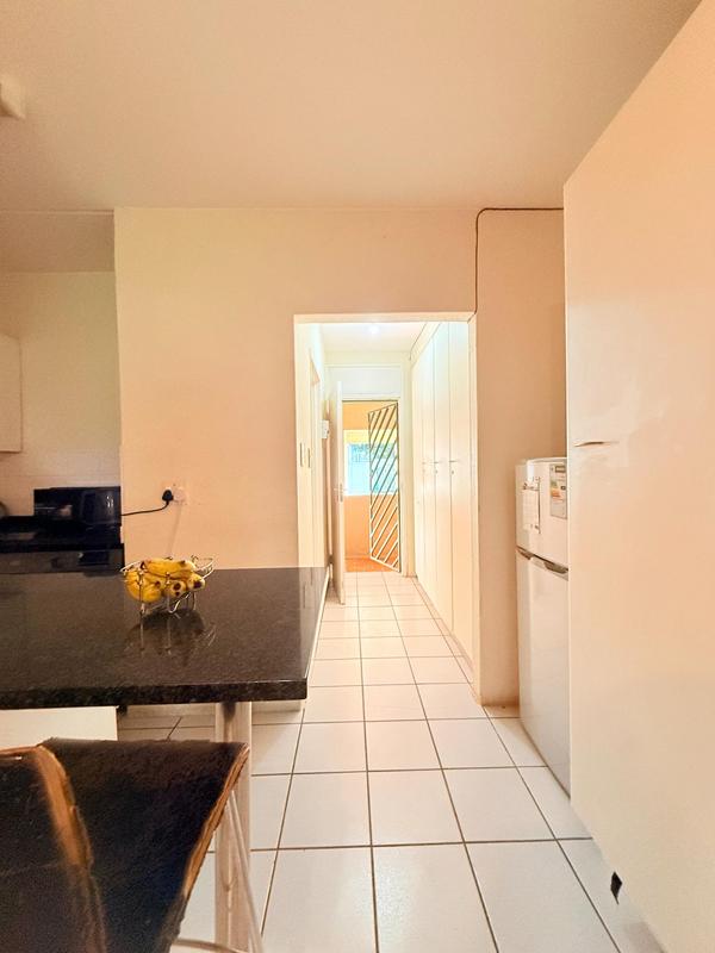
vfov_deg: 102.1
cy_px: 476
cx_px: 358
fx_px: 386
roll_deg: +1.3
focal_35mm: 14
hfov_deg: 85.7
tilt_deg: -0.7
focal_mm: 2.22
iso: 640
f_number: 2.2
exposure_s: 1/100
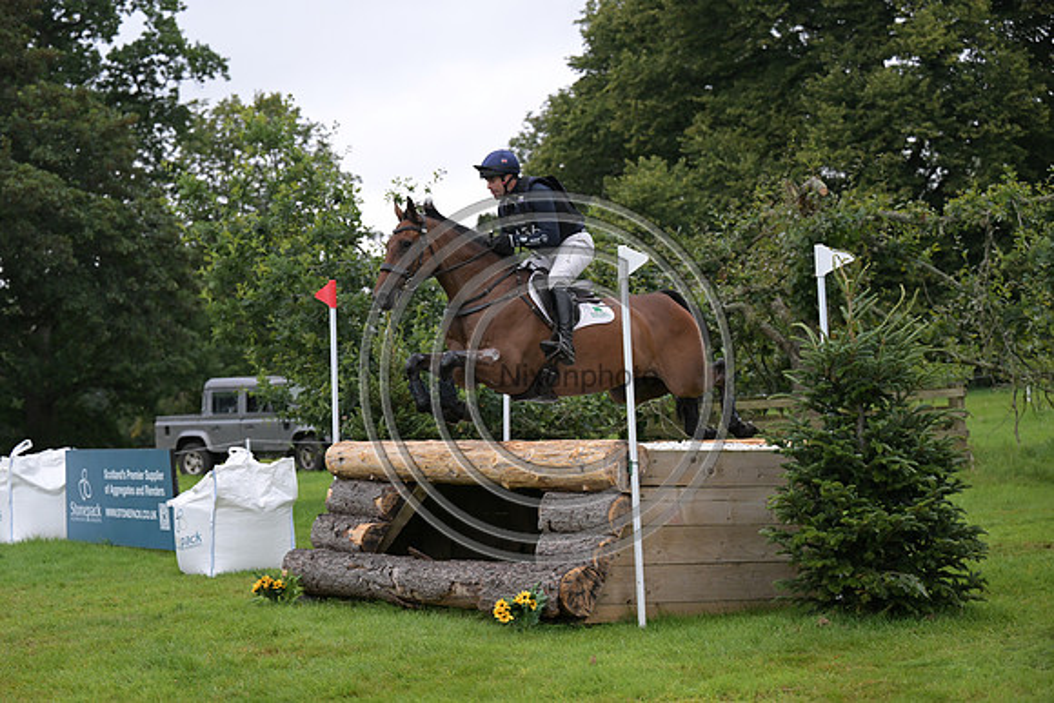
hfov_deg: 24.5
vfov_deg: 16.5
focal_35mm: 83
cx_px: 527
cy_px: 352
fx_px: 2431
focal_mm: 83
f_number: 3.5
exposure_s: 1/1250
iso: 1800
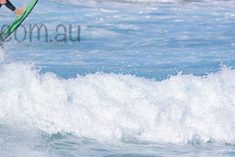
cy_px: 21
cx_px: -17
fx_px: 11090
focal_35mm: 1698
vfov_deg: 0.8
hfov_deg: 1.2
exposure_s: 1/2000
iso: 200
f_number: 5.6
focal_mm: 500
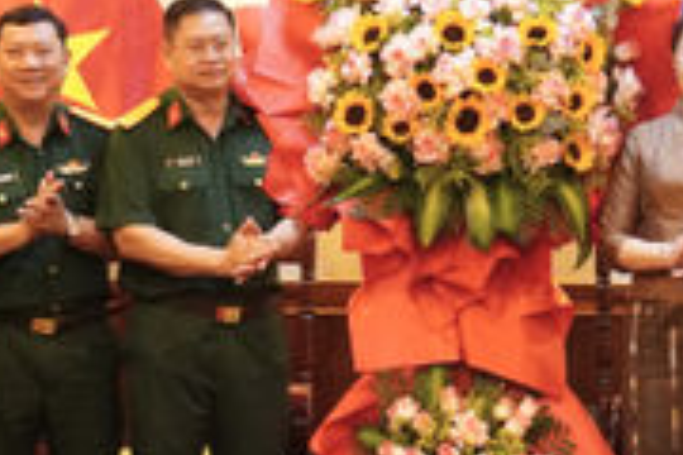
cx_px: 391
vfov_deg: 12.2
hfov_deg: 18.2
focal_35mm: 112
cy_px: 152
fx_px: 2134
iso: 6400
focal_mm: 25
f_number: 4
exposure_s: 1/160
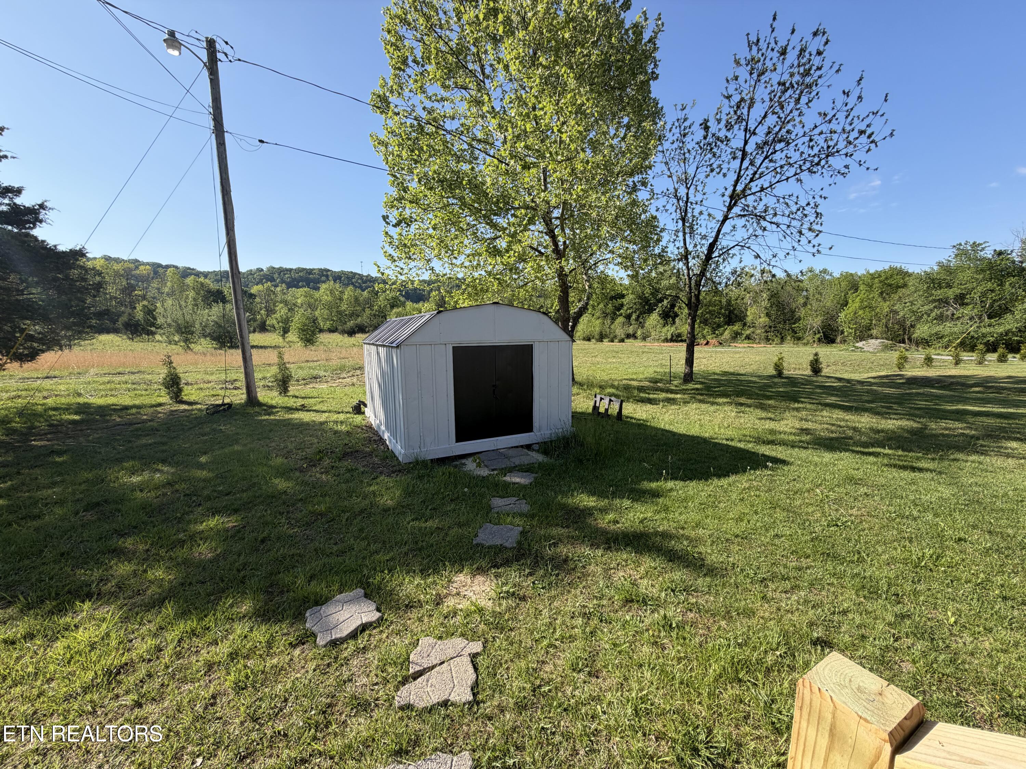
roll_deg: +0.3
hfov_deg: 102.1
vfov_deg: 85.7
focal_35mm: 14
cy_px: 384
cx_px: 513
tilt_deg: -5.6
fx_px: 415
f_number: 2.2
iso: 32
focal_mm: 2.22
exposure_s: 1/770
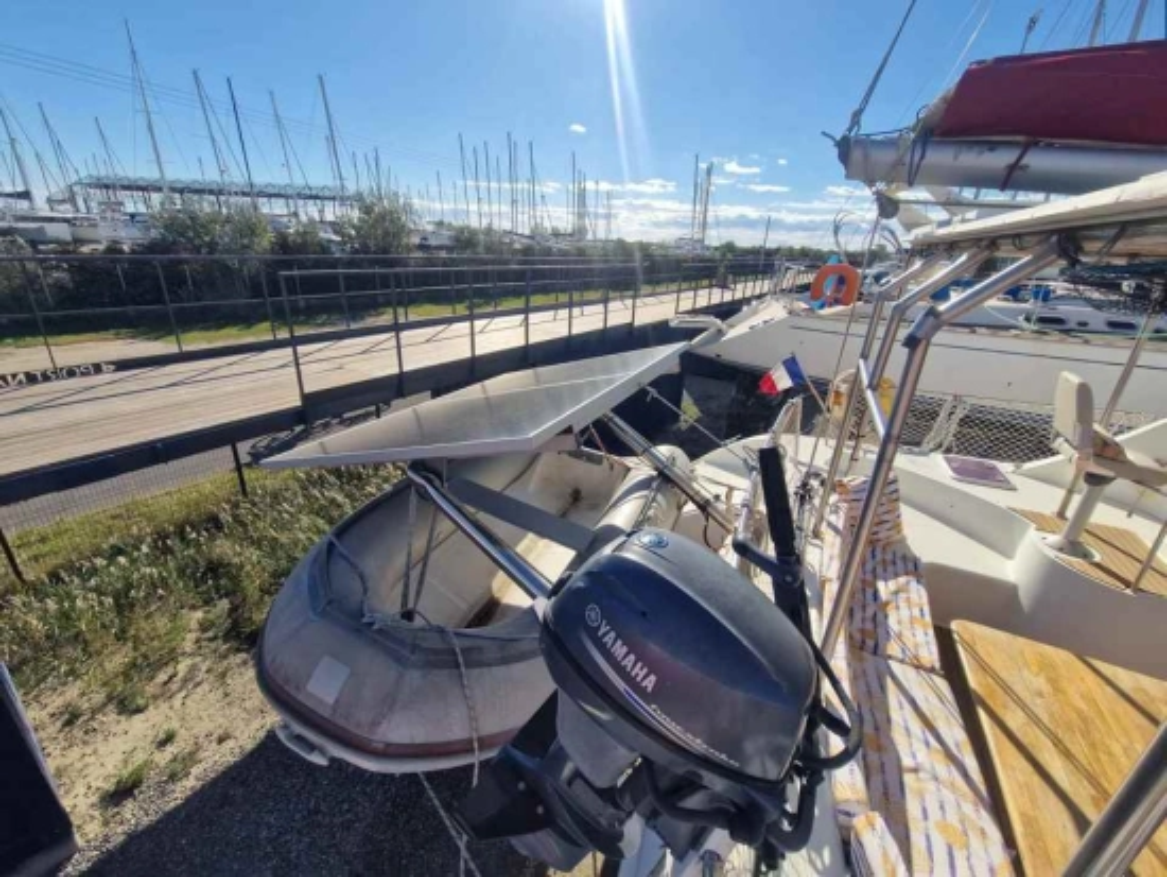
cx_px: 584
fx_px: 438
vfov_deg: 90.0
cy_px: 438
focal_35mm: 13
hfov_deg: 106.2
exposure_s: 1/2888
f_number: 2.2
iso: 50
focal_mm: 2.2
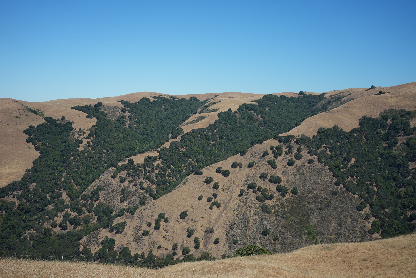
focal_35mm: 50
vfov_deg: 27.0
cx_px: 208
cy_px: 139
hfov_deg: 39.6
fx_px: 578
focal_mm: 50
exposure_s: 1/3200
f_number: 4.5
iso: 320
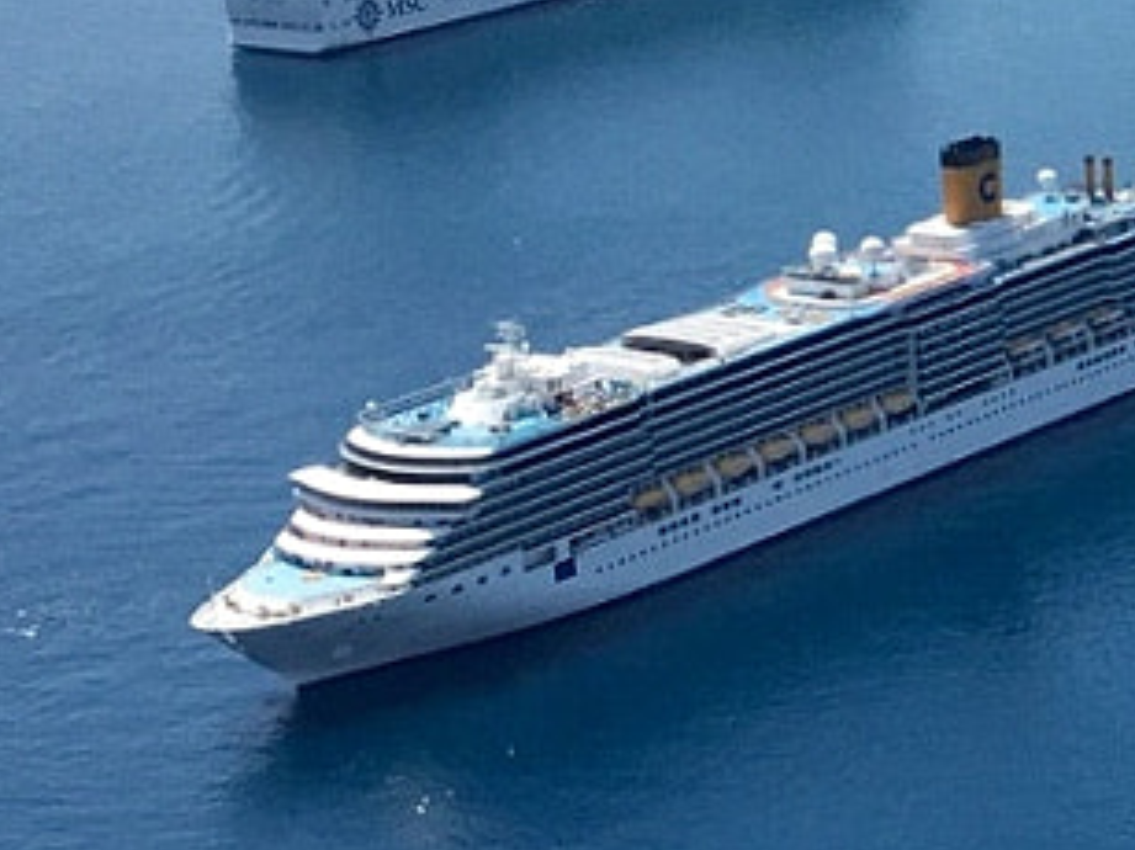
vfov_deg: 9.8
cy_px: 395
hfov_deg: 11.8
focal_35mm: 151
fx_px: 4949
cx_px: 2229
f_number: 2.2
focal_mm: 4.15
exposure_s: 1/1876
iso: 25
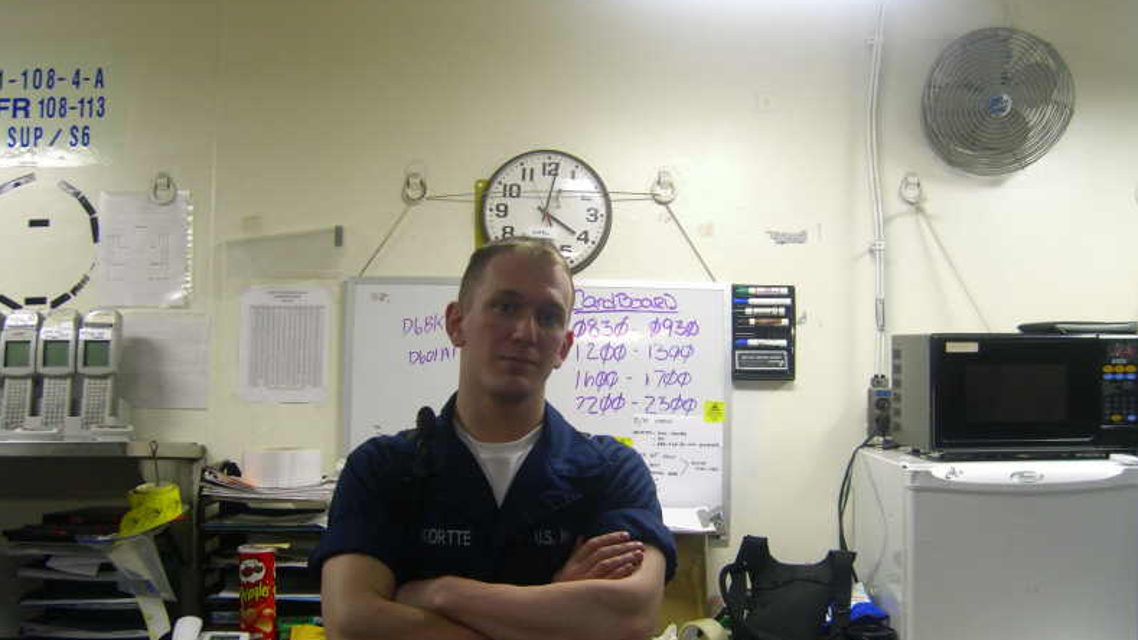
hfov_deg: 48.4
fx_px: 1267
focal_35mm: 42
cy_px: 345
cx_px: 574
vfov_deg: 28.3
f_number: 2.8
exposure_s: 1/10
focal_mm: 7.9
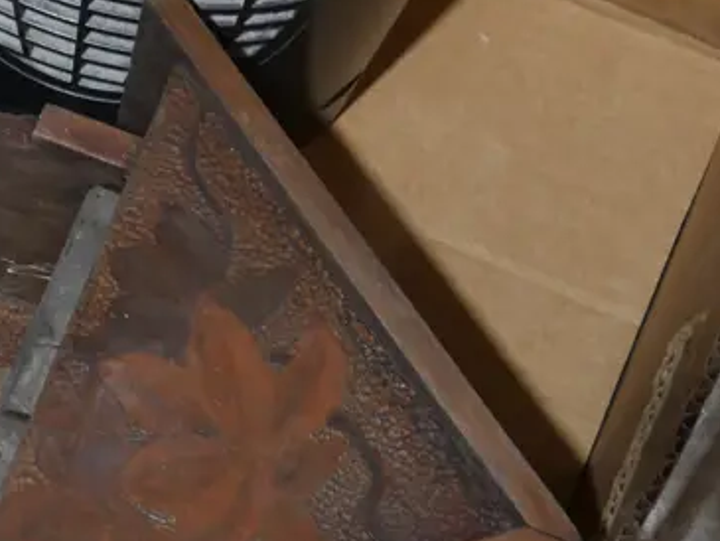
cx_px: -195
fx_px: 2684
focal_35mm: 129
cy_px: 42
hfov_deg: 14.7
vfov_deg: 11.4
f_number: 5.1
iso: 640
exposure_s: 1/60
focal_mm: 23
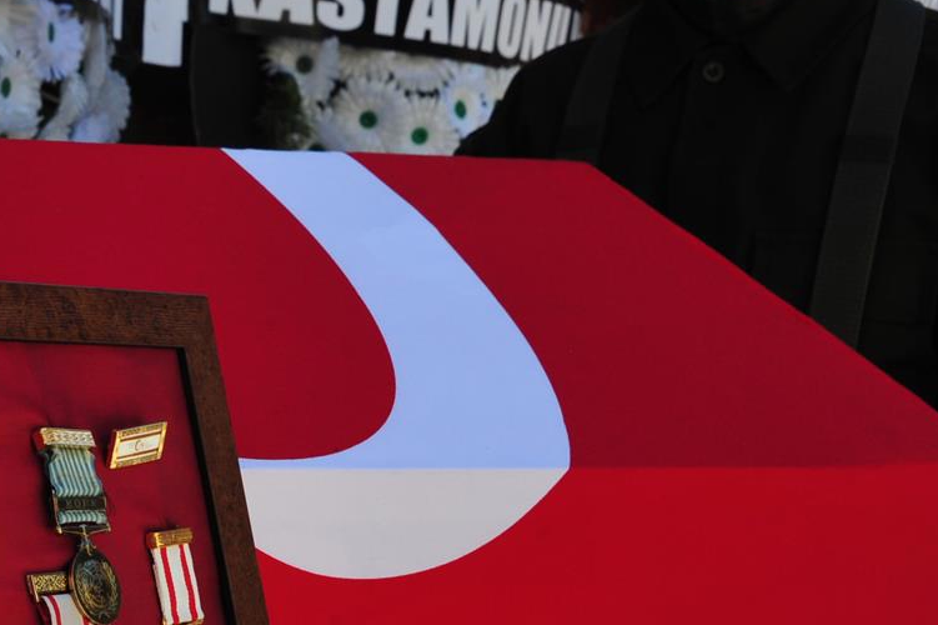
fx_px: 3151
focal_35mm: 121
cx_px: -20
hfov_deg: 16.5
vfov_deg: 11.2
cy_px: 600
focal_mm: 56
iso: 800
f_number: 9
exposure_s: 1/320
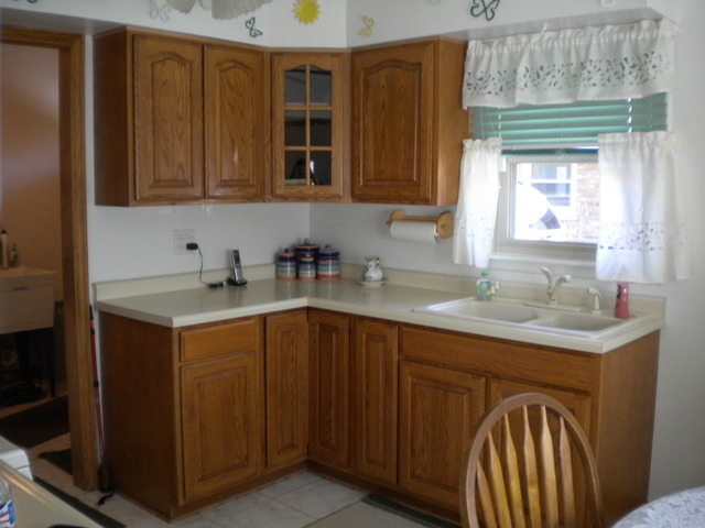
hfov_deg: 52.6
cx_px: 352
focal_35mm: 35
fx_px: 713
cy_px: 264
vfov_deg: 40.7
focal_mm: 6.3
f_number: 3.1
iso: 338
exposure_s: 1/59.3
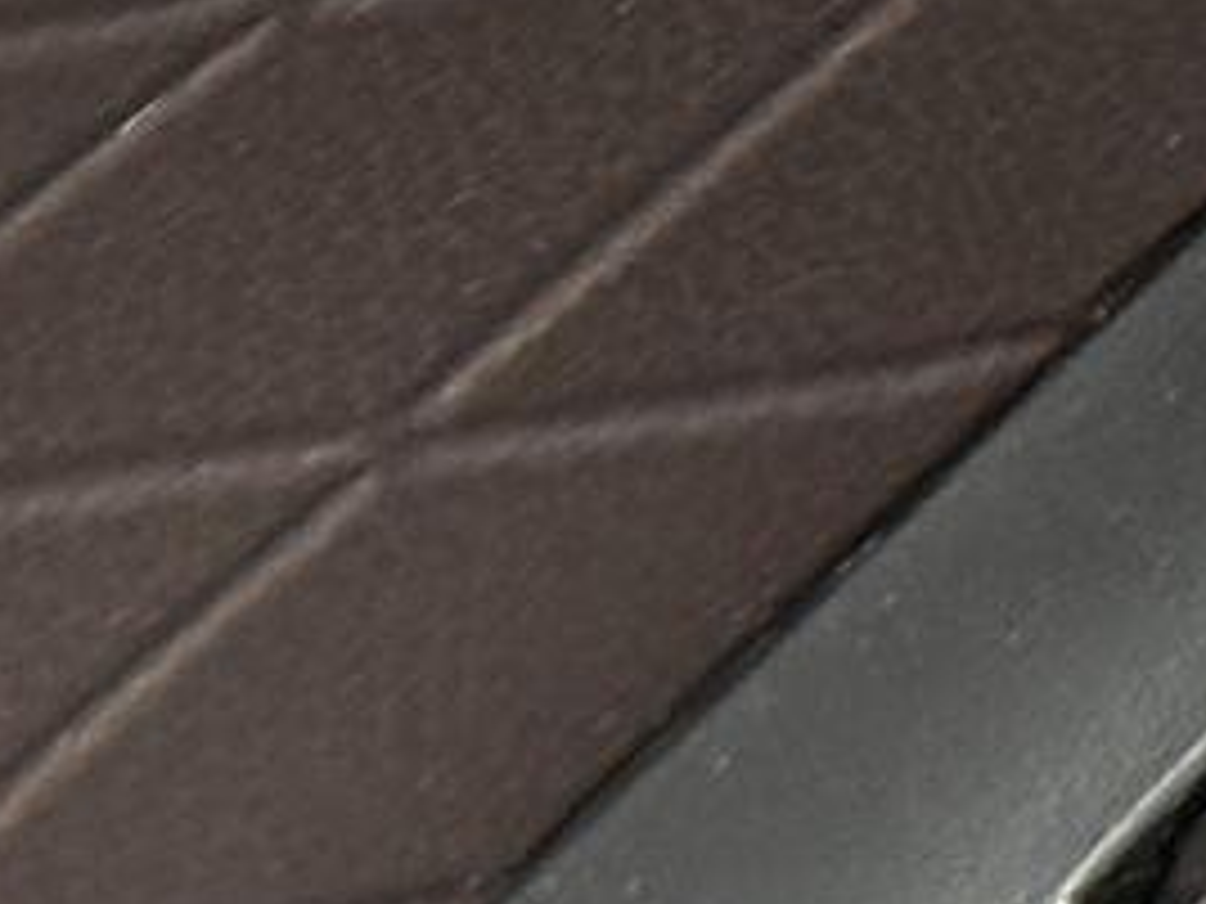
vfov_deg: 5.7
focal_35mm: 258
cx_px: 2398
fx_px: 8989
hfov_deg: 7.4
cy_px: 9
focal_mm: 6.86
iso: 320
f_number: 1.78
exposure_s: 1/33
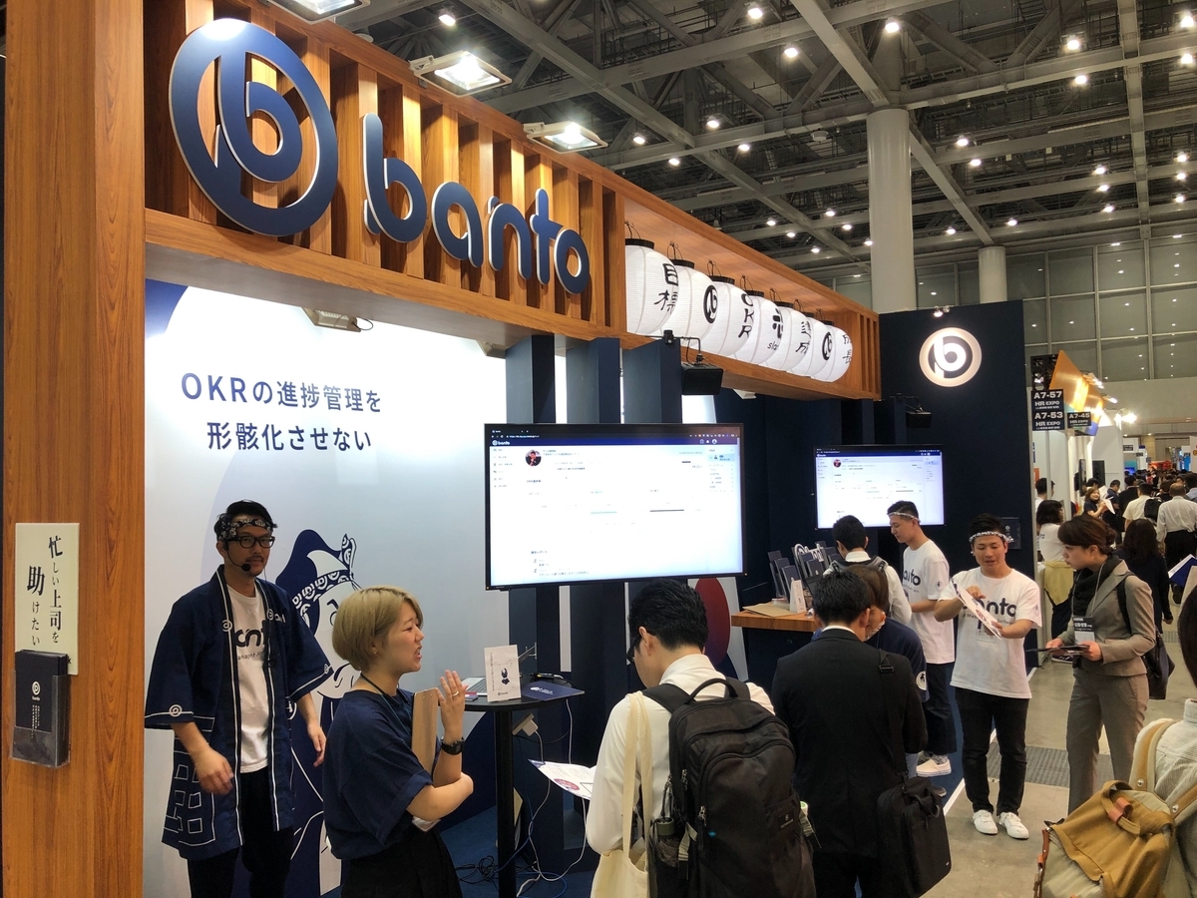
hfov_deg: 63.4
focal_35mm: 28
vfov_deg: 49.7
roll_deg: +2.1
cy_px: 449
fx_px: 968
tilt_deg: +1.6
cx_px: 598
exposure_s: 1/50
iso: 25
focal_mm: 3.99
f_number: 1.8
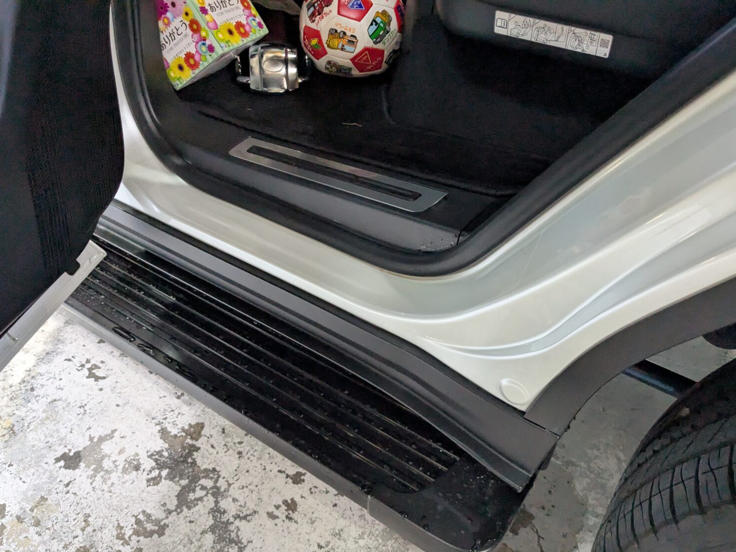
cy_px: 285
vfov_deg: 49.7
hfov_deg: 63.4
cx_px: 376
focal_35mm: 28
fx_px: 595
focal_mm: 4.38
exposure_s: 1/121
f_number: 1.73
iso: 1122
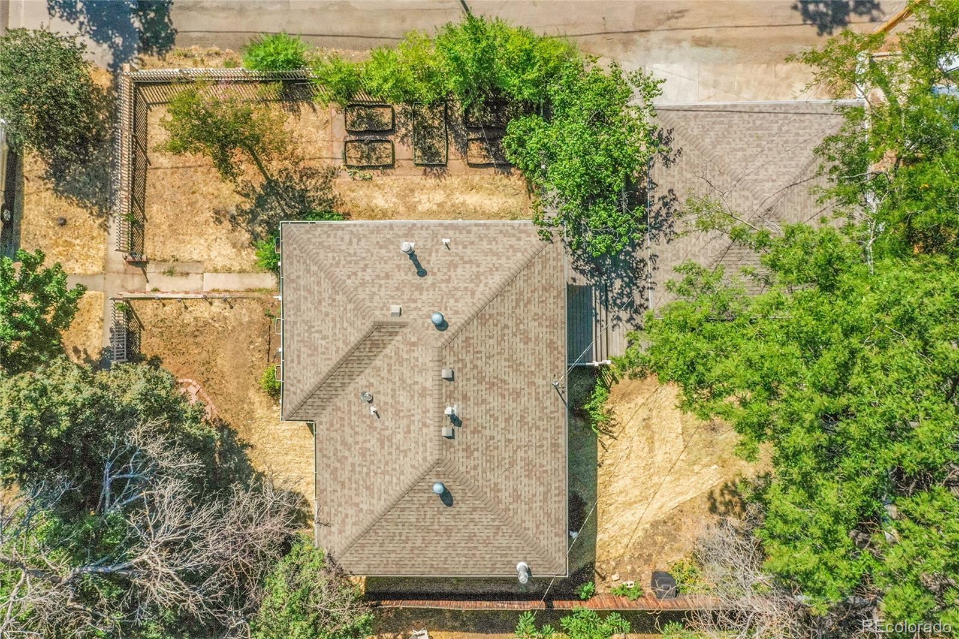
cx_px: 480
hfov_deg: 65.5
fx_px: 746
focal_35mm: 28
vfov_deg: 46.4
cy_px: 320
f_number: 9
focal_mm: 10.26
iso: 800
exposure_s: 1/2000
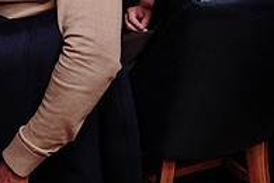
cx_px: -62
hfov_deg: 21.2
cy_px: -42
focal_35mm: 89
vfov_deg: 14.8
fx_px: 677
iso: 800
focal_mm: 16
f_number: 3.2
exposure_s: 1/80
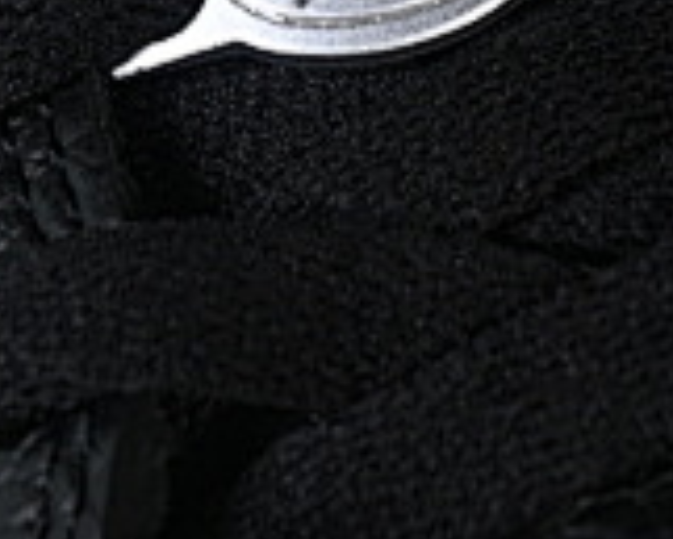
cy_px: -364
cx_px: 255
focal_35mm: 471
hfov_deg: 4.1
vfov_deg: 3.3
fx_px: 9387
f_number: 6.3
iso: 160
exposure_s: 1/60
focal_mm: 50
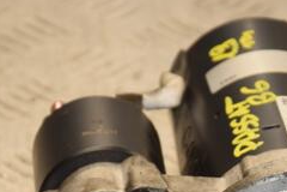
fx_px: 2926
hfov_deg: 5.6
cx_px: 193
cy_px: 209
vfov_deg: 3.7
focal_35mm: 367
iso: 800
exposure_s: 1/200
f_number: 6.3
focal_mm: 98
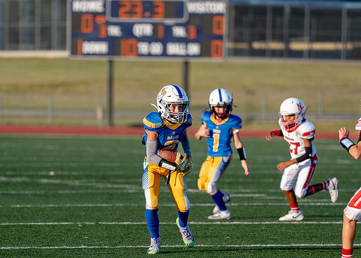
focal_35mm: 351
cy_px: 157
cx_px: 155
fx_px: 3598
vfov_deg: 4.1
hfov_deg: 5.7
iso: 200
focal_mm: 200
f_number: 2.8
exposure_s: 1/3200
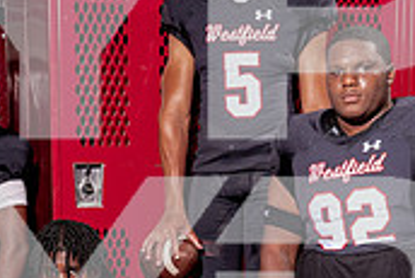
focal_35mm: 93
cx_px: 169
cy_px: 306
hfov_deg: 21.9
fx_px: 1073
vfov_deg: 14.4
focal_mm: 27
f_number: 11
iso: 100
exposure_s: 1/250
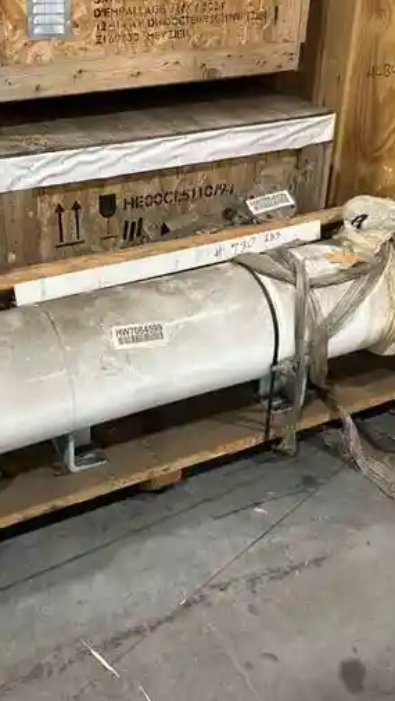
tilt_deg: -31.0
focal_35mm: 42
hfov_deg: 28.3
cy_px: 347
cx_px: 147
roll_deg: -0.1
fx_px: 781
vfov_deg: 48.3
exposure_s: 1/60
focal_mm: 5.96
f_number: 1.6
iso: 320
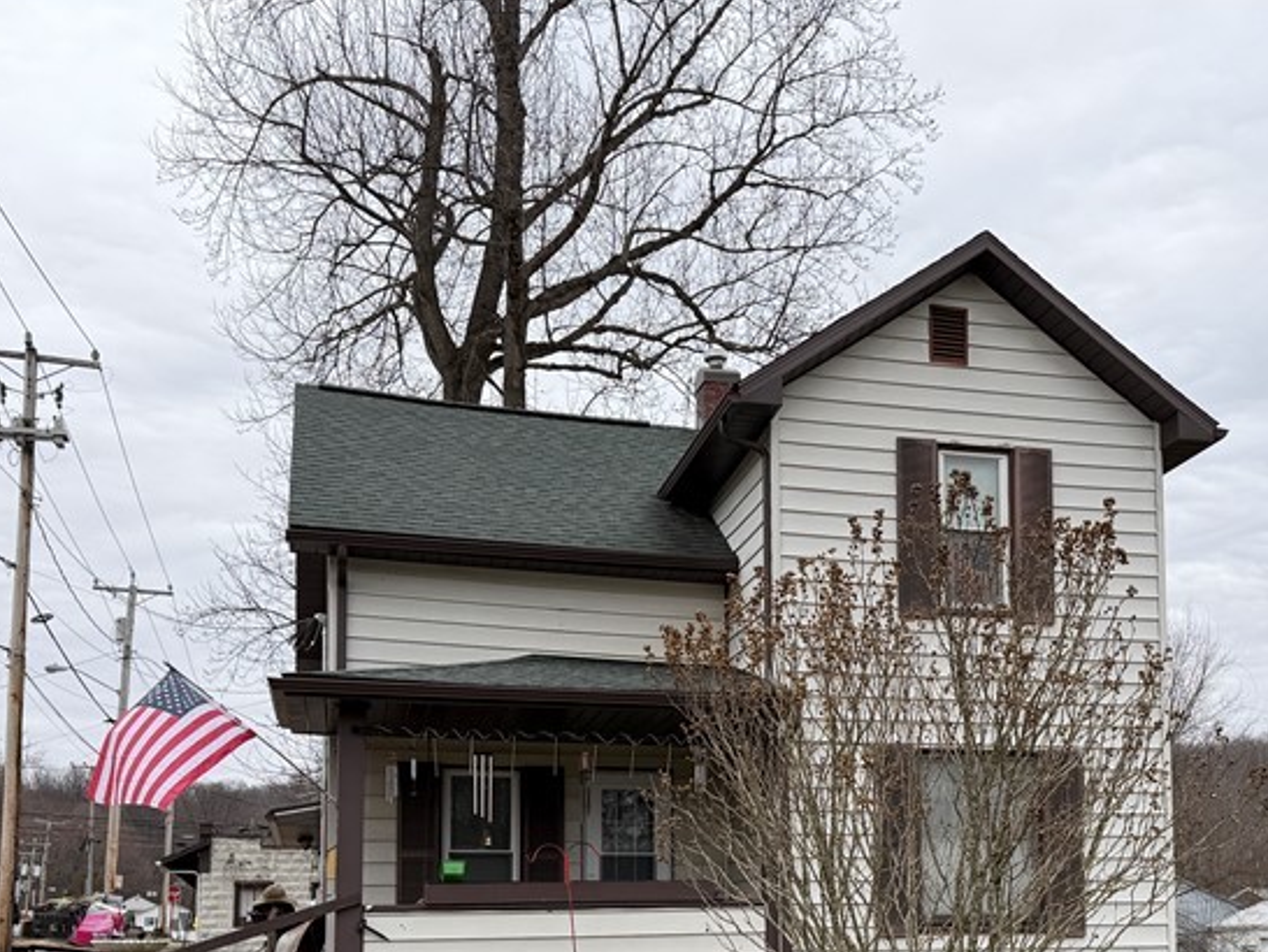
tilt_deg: +4.4
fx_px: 1649
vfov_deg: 31.0
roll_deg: +0.5
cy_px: 827
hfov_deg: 41.6
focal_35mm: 45
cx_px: 824
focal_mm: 6.76
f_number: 1.78
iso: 100
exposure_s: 1/1585
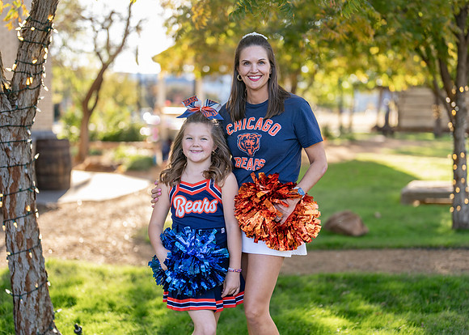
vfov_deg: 25.1
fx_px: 753
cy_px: 166
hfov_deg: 34.6
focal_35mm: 57
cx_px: 249
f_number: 1.2
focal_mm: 50
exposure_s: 1/640
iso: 100
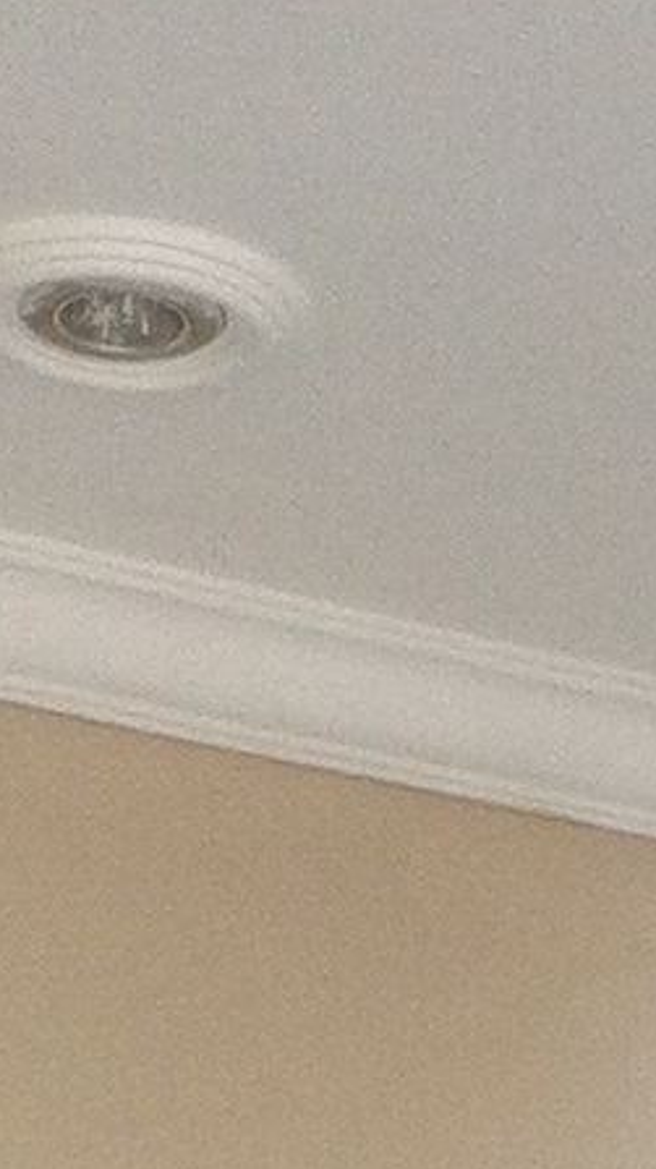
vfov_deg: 9.4
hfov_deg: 5.4
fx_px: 6843
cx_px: 1140
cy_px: 1893
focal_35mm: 221
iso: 80
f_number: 2.8
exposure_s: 1/120
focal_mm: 3.85
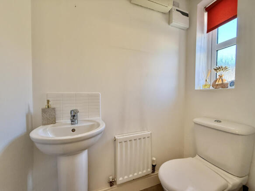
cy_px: 96
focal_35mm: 14
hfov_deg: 102.1
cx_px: 128
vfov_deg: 85.7
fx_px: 103
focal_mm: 2.22
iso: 200
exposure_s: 1/99
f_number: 2.2
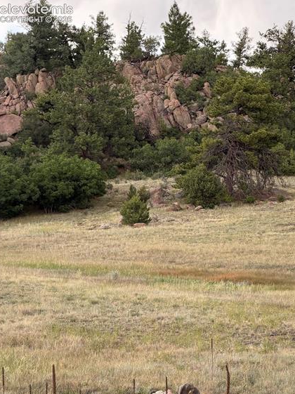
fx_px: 1558
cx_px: 198
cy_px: 257
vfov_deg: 14.4
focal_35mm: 137
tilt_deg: +0.6
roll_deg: +1.9
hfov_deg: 10.8
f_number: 2.8
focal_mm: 16.89
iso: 50
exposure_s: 1/138
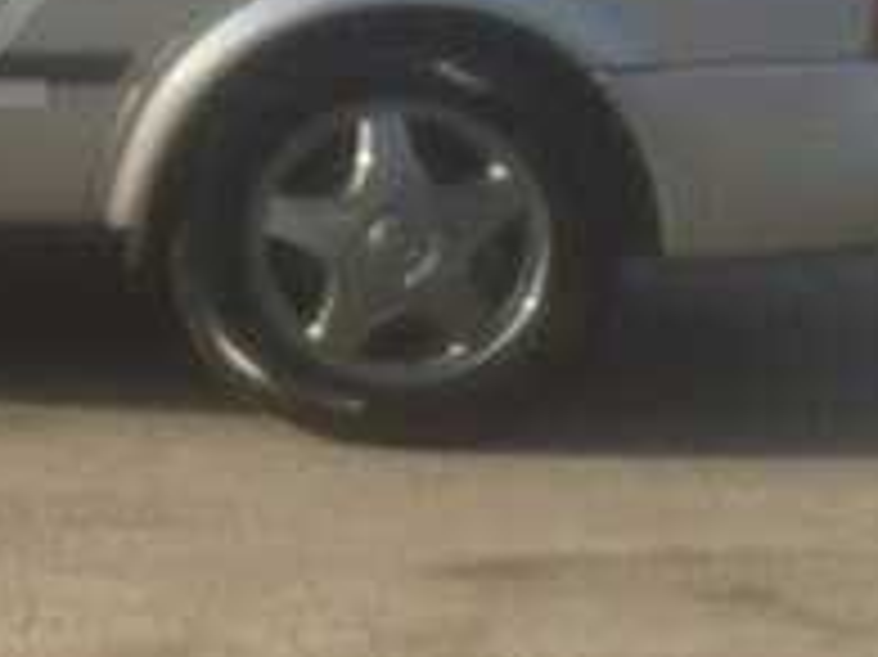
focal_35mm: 98
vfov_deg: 14.9
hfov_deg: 18.0
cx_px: -414
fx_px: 2484
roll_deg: -3.4
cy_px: 38
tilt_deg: -8.5
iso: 32
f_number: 2.2
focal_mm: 4.15
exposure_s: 1/2160
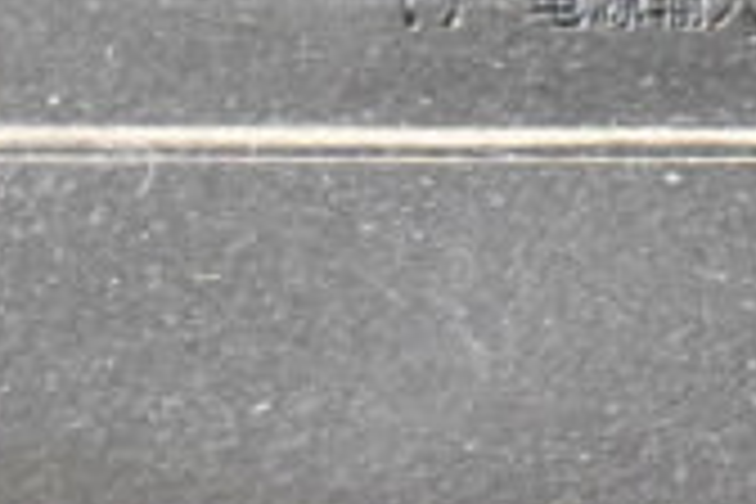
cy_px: -349
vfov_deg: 6.5
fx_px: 4347
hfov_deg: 9.9
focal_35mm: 207
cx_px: 585
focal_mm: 38
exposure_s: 1/60
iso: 16000
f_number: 4.8
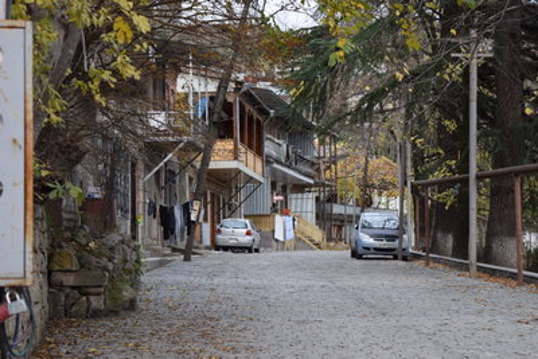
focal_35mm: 78
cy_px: 180
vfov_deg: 17.5
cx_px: 269
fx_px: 1166
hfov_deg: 26.0
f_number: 7.1
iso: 400
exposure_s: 1/200
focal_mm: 52
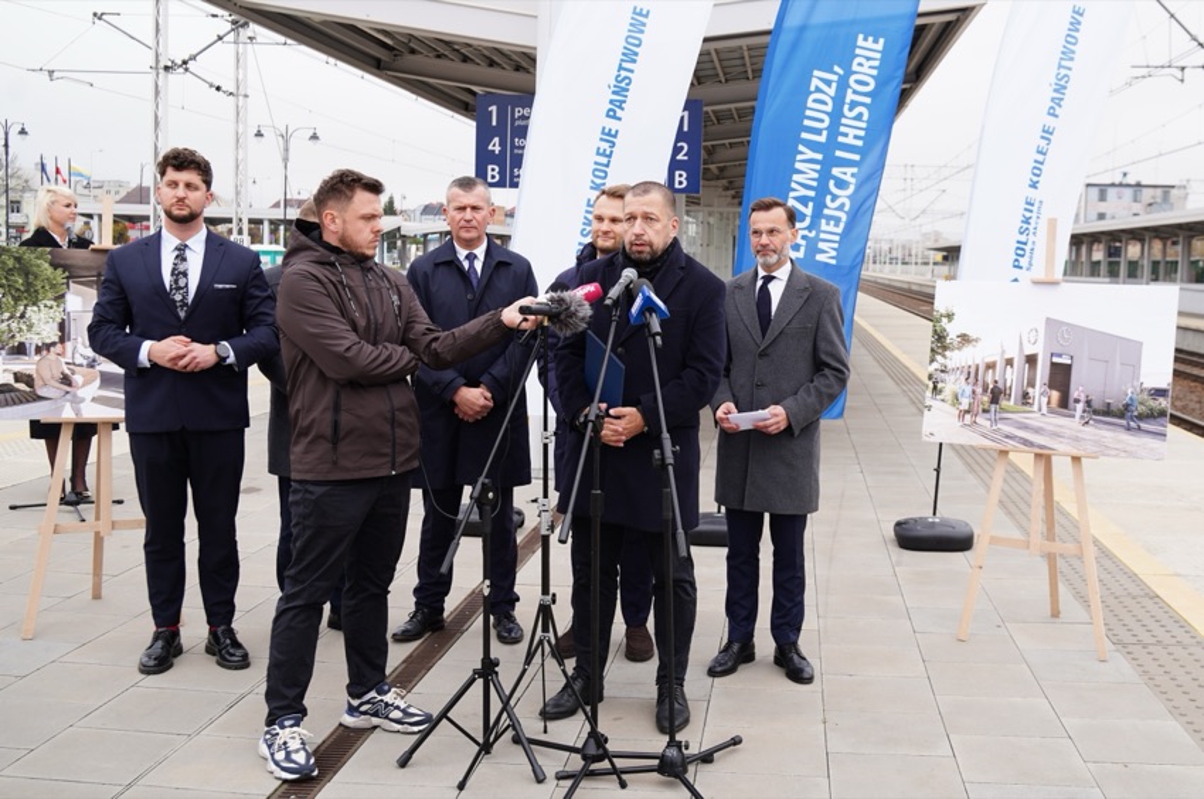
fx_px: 1135
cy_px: 400
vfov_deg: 38.8
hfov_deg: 55.9
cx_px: 602
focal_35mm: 34
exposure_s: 1/100
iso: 100
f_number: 4.5
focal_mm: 34
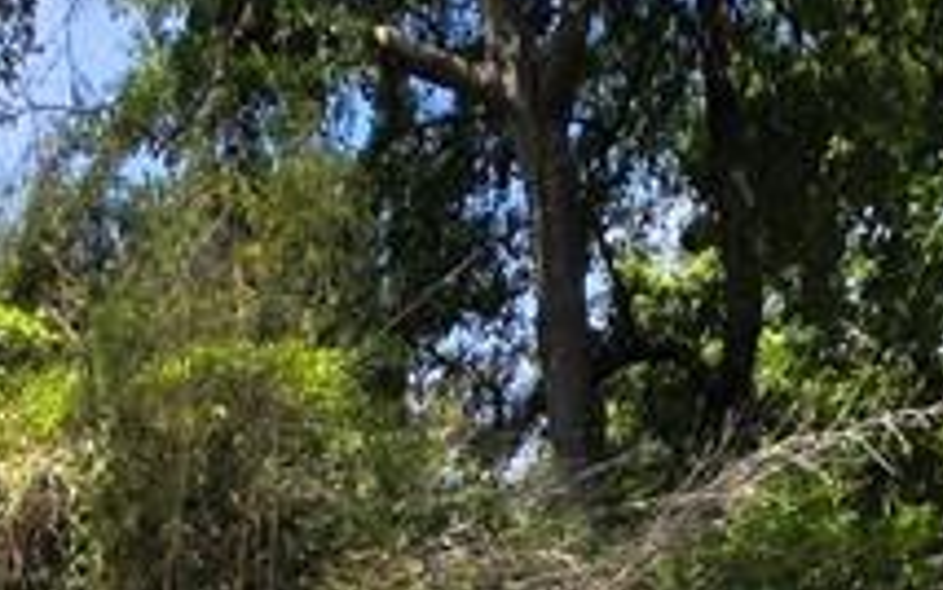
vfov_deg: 12.4
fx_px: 1697
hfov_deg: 30.8
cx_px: 304
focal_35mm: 66
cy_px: 1616
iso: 40
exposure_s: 1/976
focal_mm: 2.2
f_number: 1.9
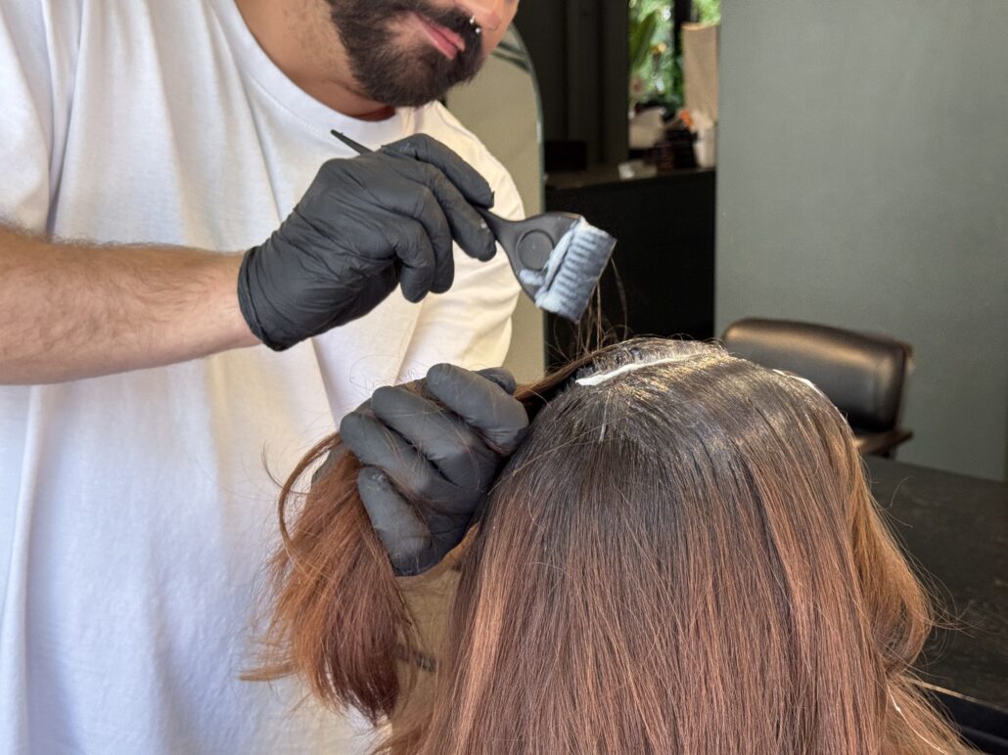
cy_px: 378
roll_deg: +1.8
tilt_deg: -12.7
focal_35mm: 48
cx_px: 504
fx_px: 1397
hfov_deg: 39.7
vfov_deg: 30.3
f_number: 1.78
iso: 80
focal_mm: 6.76
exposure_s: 1/100
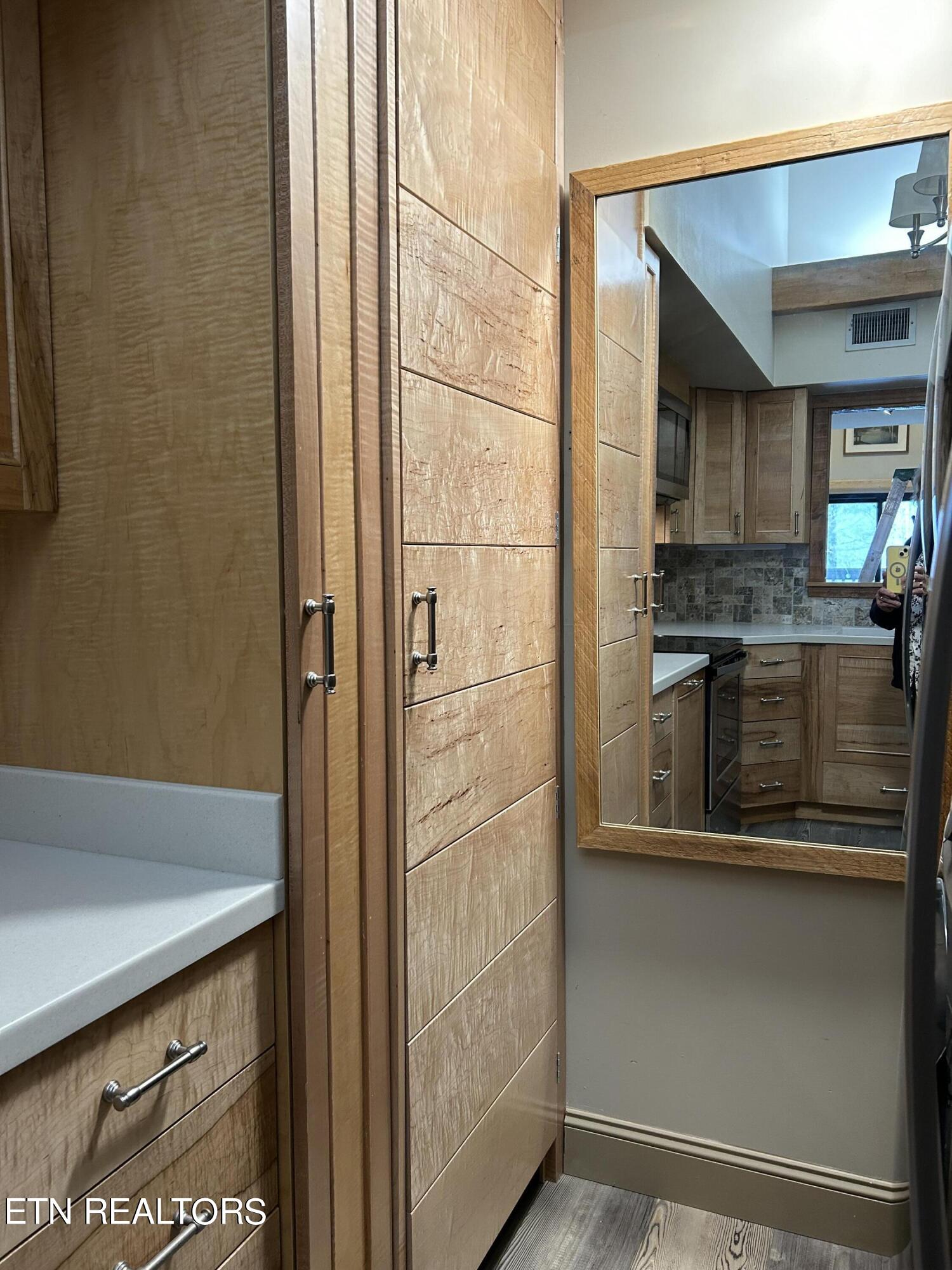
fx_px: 953
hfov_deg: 53.1
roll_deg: -0.1
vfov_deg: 67.3
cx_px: 476
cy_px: 635
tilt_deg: -5.0
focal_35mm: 26
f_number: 1.5
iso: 160
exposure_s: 1/60
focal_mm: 5.7
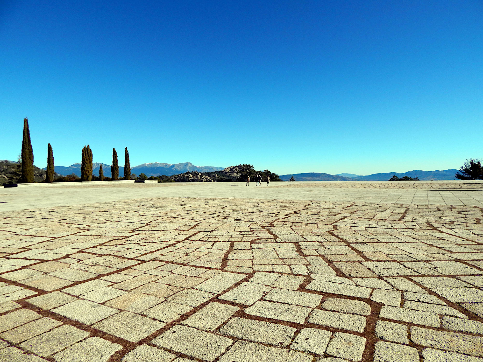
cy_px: 181
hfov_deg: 73.9
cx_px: 242
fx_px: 321
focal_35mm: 23
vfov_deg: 58.9
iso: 125
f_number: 6
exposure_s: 1/640
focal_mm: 4
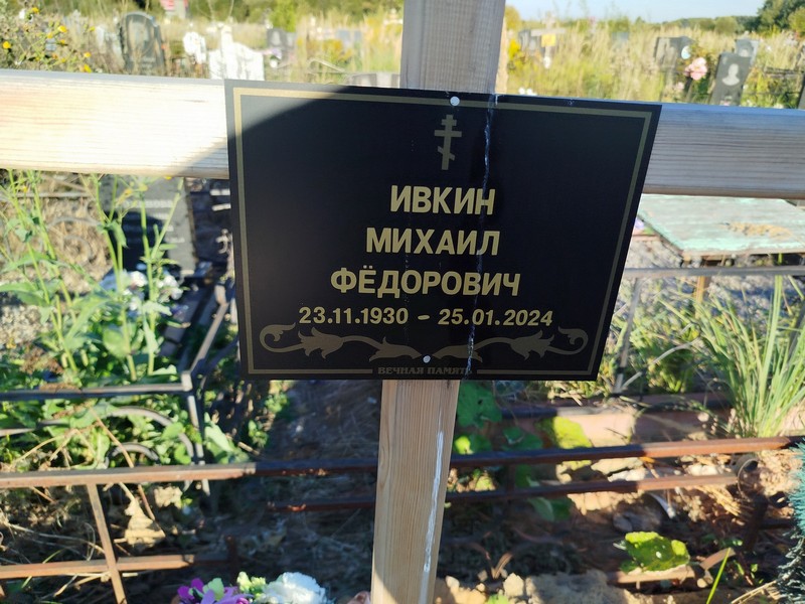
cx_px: 402
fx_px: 558
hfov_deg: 71.6
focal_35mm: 24
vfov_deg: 56.8
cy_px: 302
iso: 50
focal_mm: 5.31
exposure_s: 1/472
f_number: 1.7
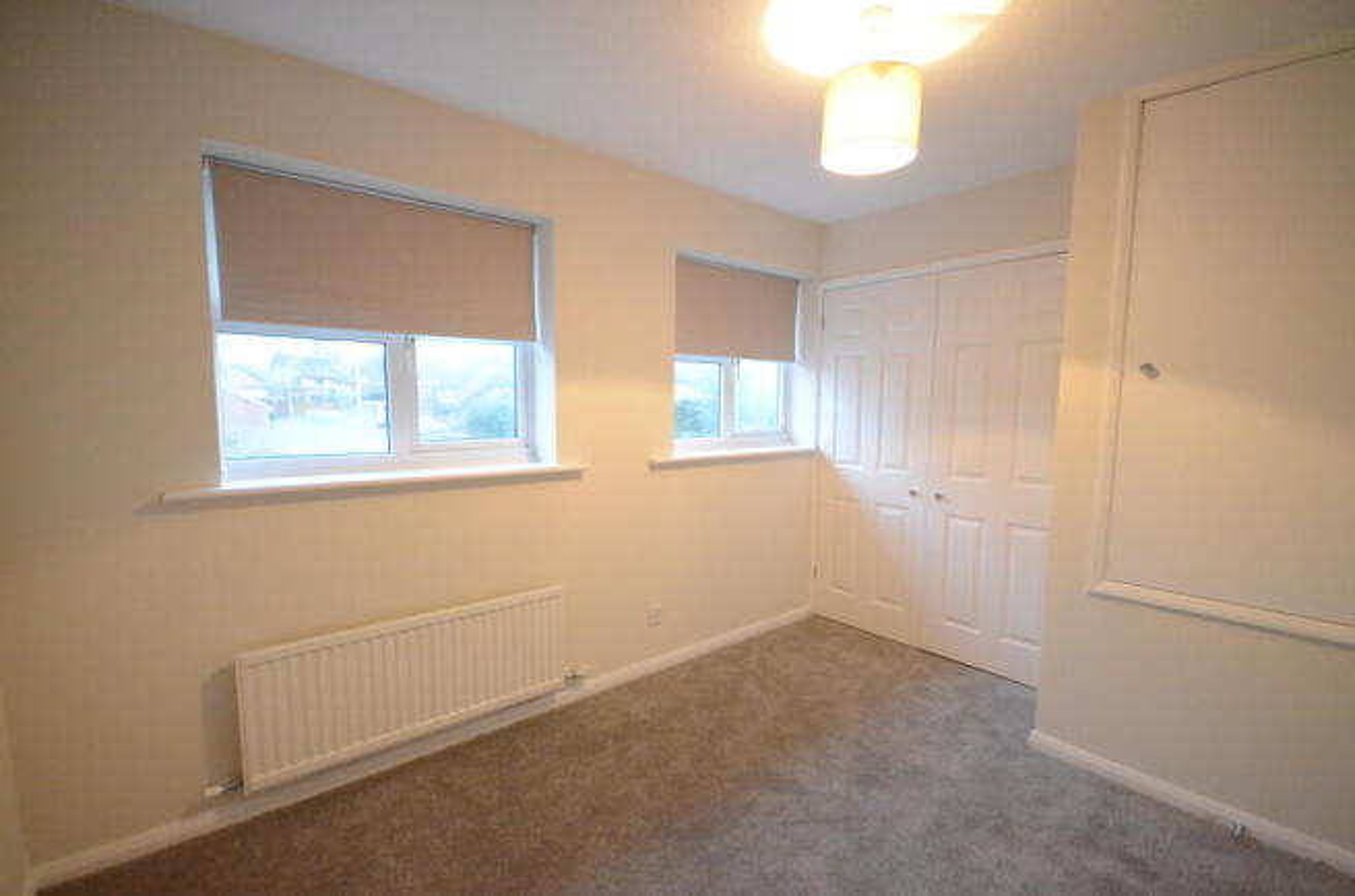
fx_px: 563
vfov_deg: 77.0
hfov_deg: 100.5
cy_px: 448
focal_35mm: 15
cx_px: 678
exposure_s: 1/100
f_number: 4
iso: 6400
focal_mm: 10
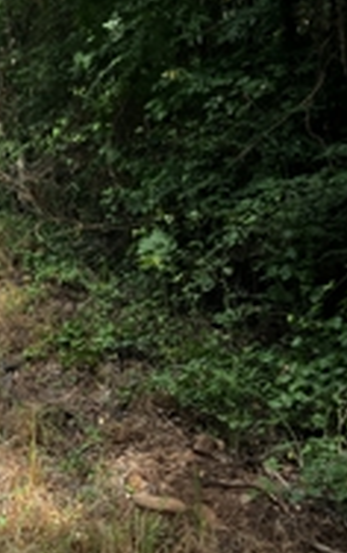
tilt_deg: -1.7
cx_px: -171
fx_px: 950
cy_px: 200
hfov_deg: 18.4
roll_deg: +0.7
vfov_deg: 32.3
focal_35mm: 63
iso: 32
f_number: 1.8
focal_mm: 3.99
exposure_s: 1/486
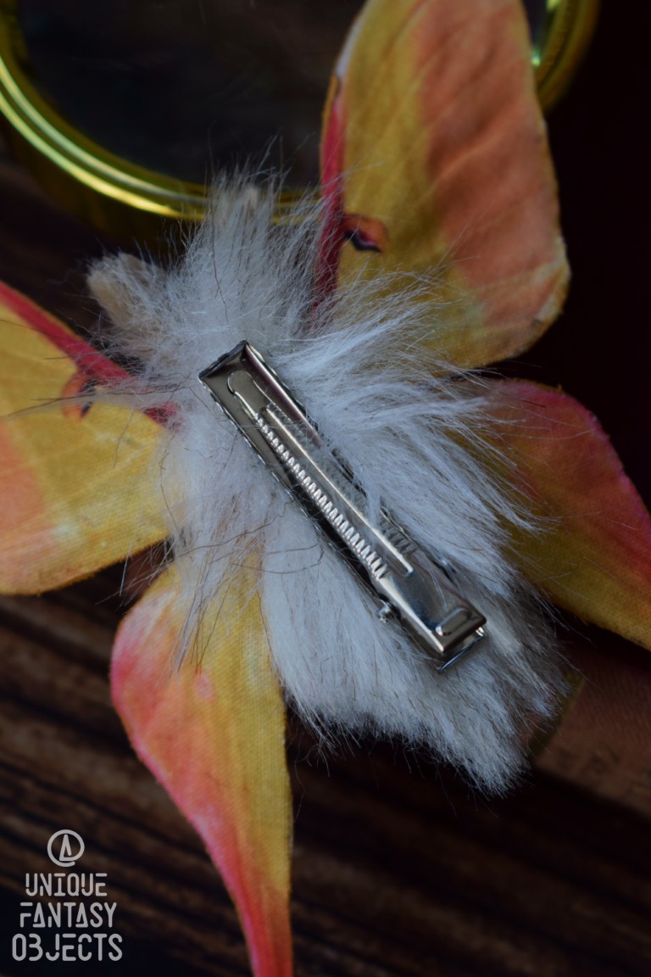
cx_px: 326
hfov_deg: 16.6
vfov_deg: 24.6
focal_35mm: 82
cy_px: 488
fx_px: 2238
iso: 400
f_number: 5.6
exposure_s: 1/100
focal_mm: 55
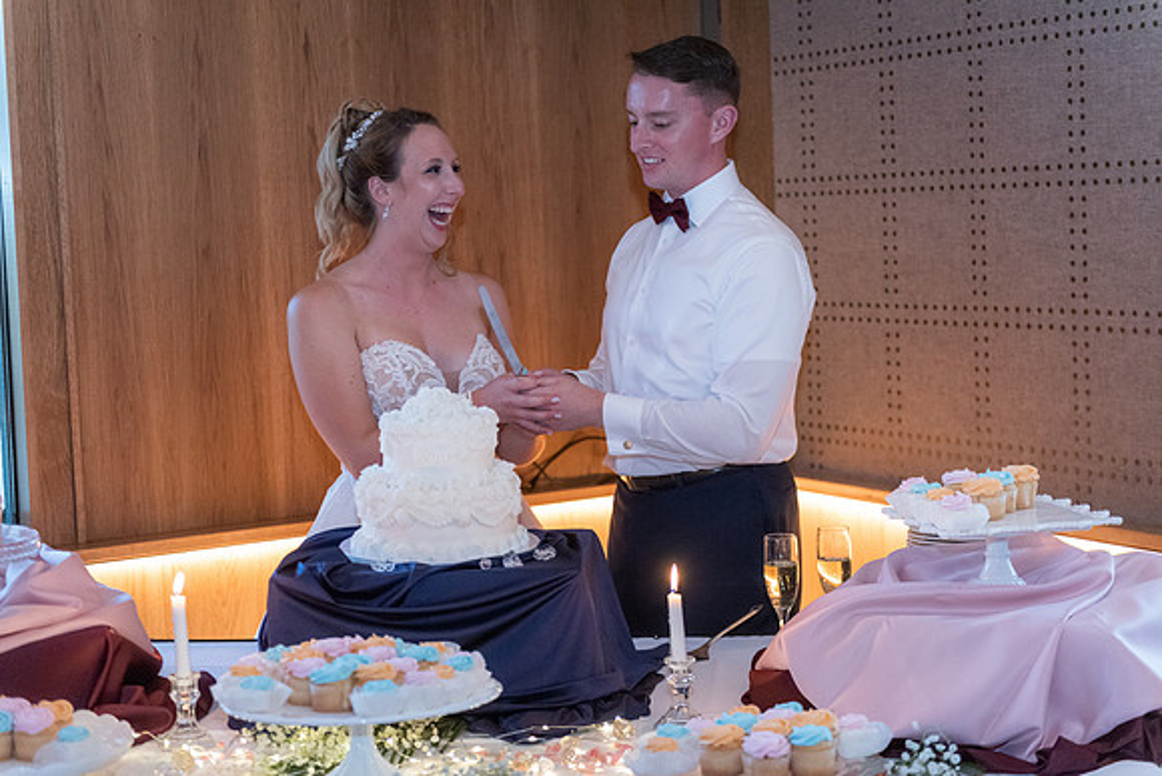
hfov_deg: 32.4
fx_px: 2002
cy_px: 388
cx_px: 581
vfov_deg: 21.9
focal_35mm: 62
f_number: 2.8
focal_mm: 62
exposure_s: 1/200
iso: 2500
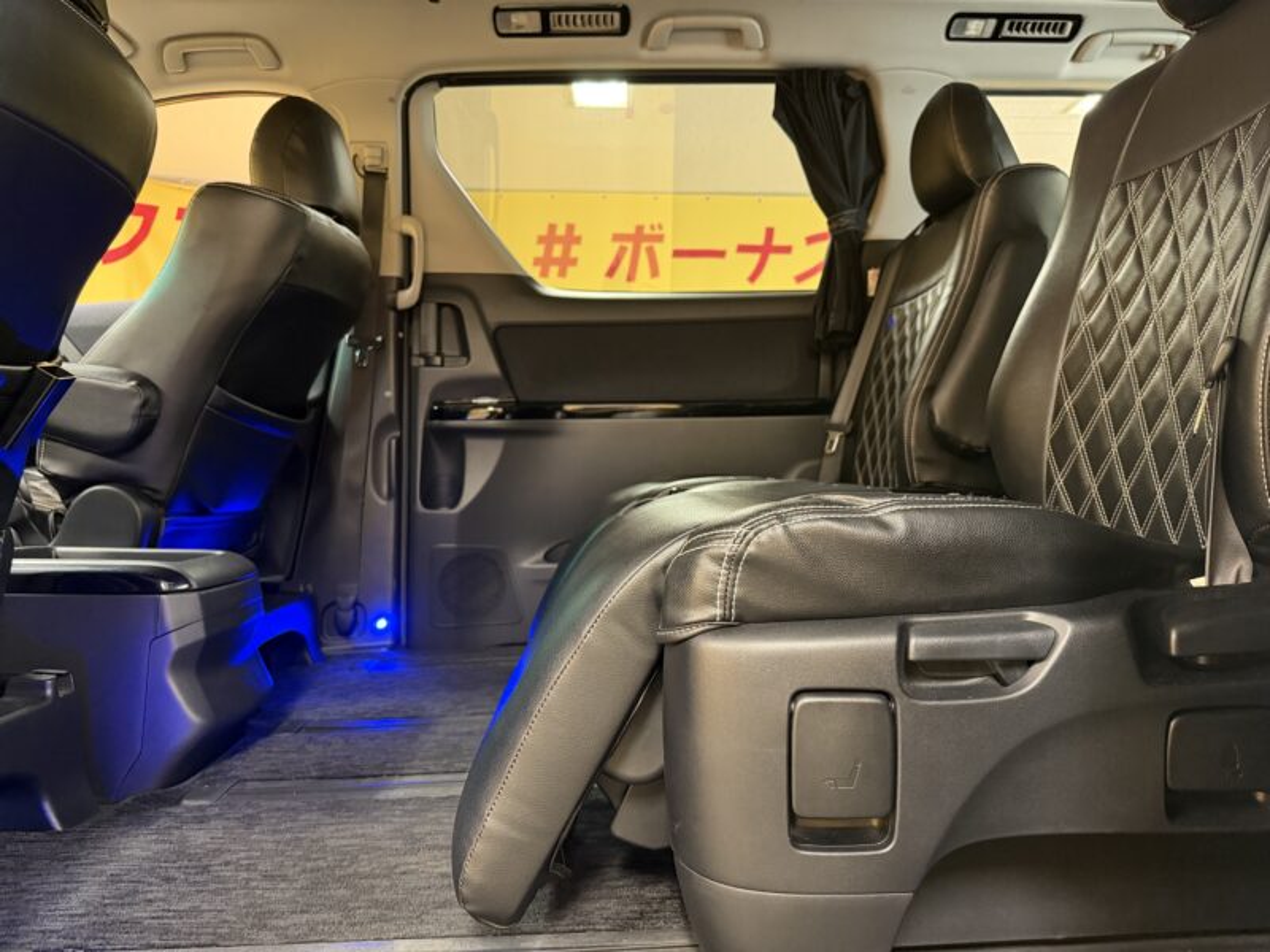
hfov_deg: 71.6
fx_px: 881
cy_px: 476
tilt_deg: -0.4
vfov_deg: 56.8
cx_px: 635
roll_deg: -0.4
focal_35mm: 24
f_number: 1.78
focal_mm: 6.76
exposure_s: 1/33
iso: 800
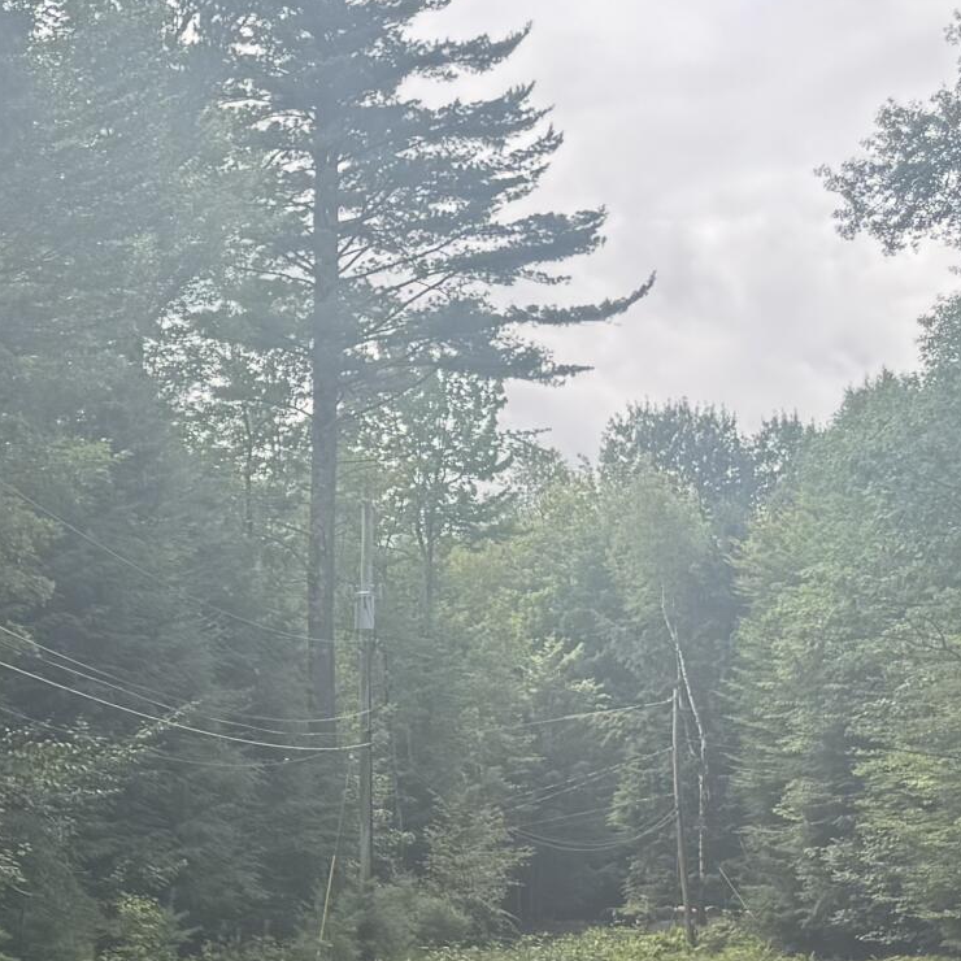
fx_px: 2701
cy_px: 718
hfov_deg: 16.1
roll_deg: -0.5
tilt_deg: -1.4
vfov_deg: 20.0
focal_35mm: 86
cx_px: -906
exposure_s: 1/912
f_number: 1.78
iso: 80
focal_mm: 6.76
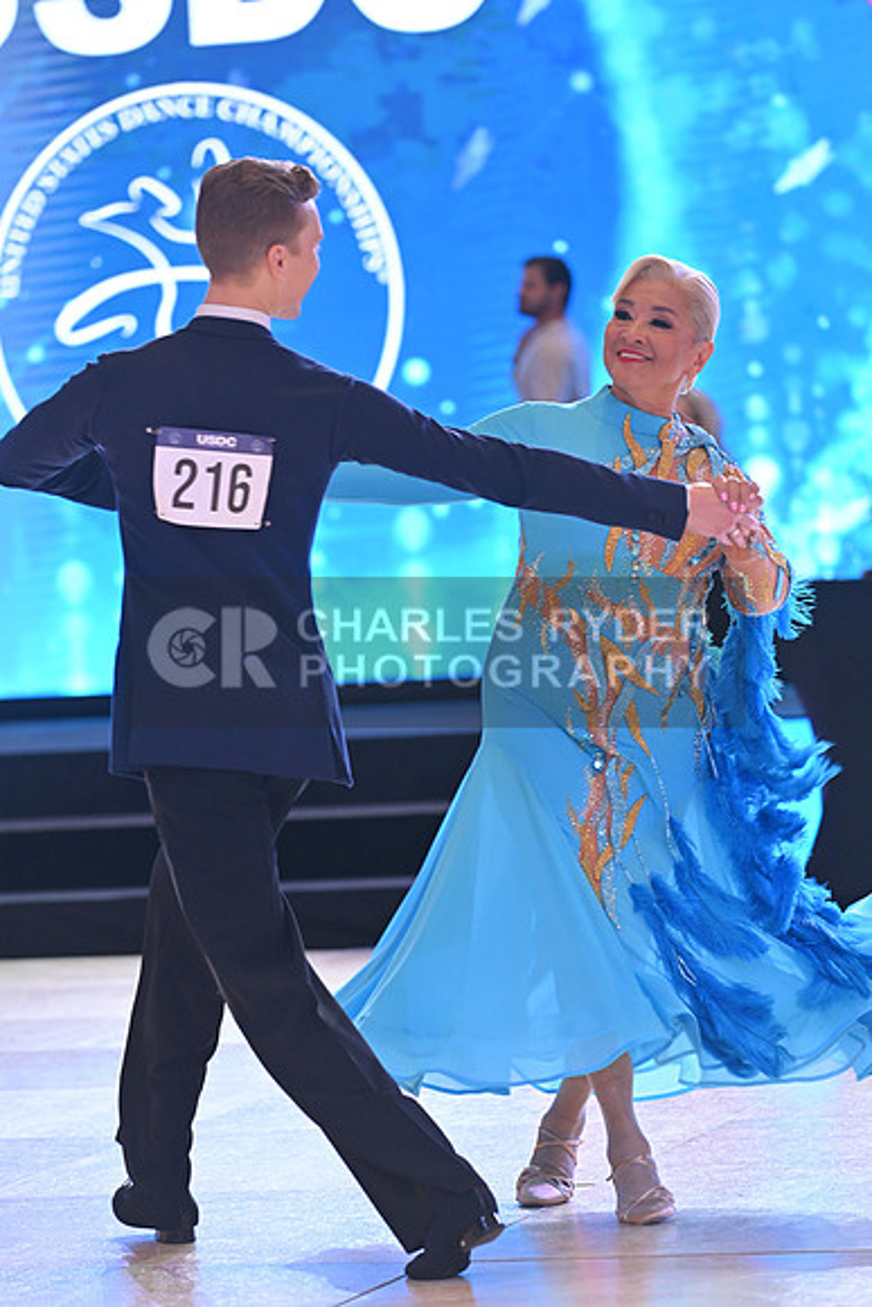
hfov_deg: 8.1
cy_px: 654
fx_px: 6173
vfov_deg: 12.1
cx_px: 436
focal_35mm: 170
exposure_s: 1/200
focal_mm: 170
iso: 2000
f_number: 4
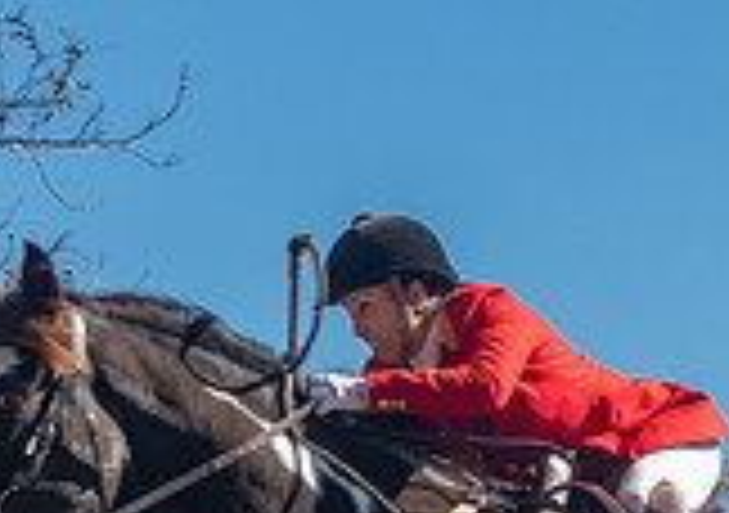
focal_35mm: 210
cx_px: 328
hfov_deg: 9.6
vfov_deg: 6.7
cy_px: 709
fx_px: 4326
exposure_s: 1/320
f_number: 4
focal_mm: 35
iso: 400
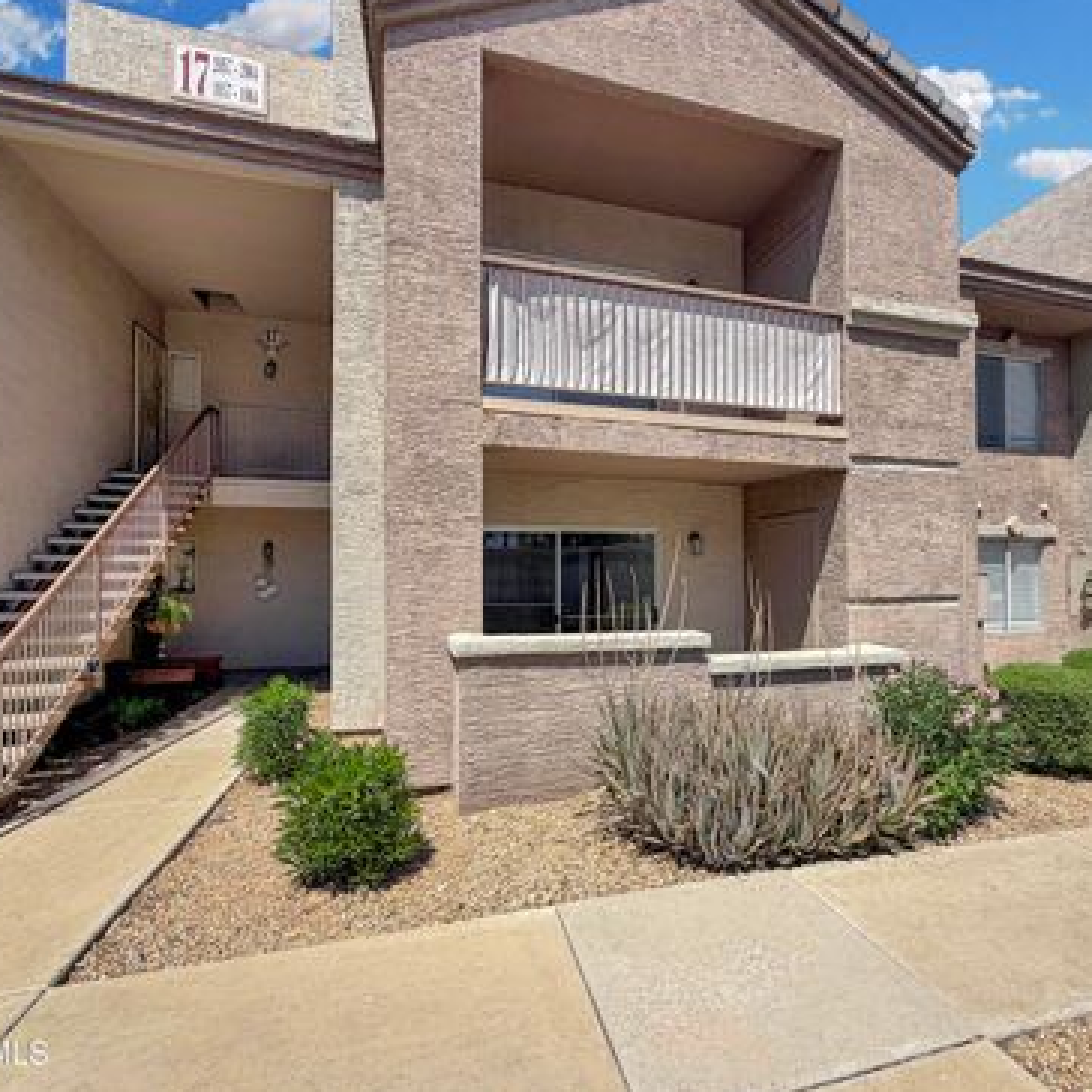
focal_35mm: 17
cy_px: 542
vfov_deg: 84.0
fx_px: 607
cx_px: 609
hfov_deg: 83.6
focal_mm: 2.22
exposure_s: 1/955
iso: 20
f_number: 2.2
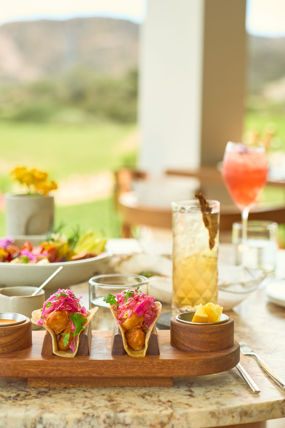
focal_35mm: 81
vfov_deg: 25.1
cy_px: 214
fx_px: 962
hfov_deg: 16.9
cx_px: 142
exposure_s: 1/800
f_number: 2.8
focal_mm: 54
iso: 250
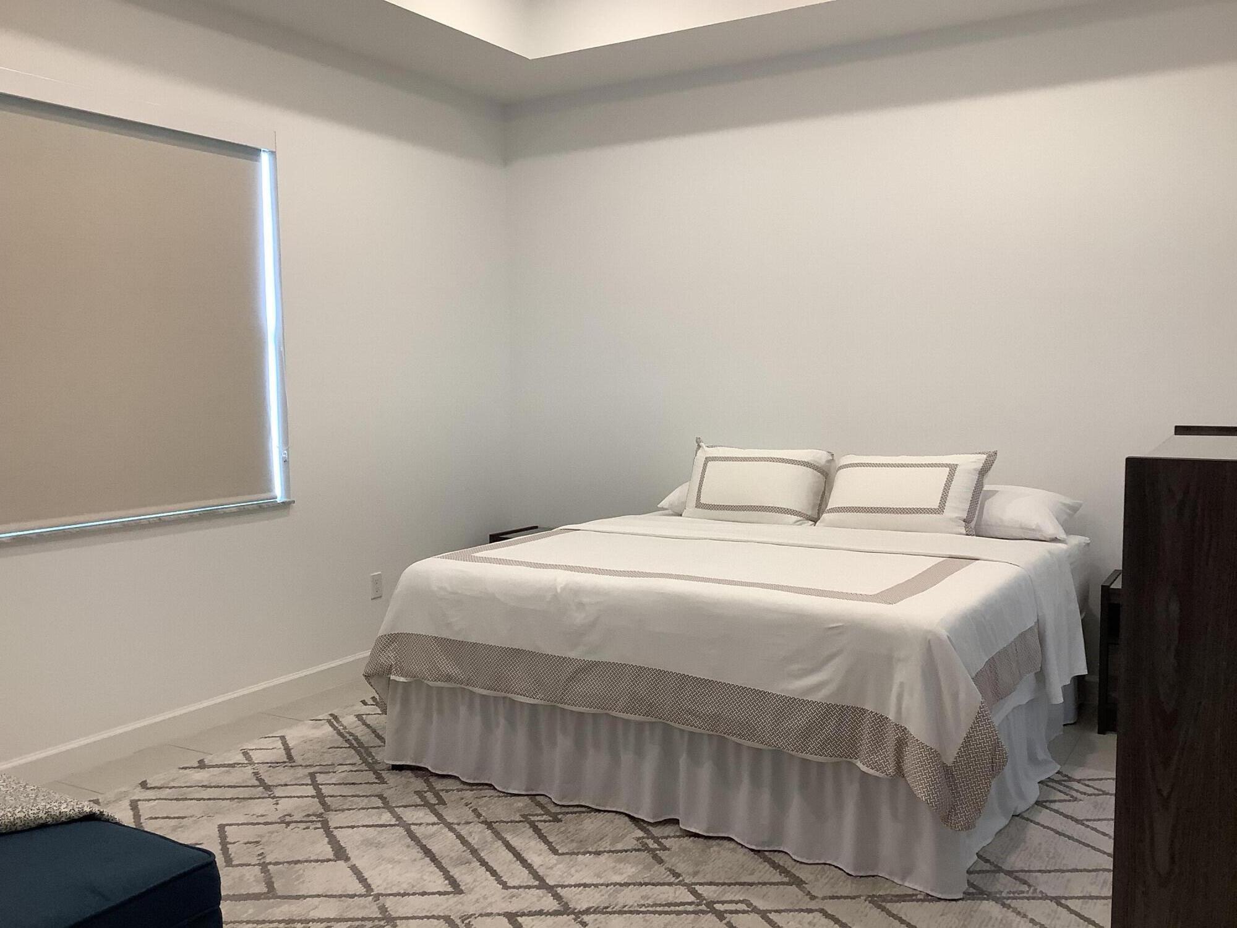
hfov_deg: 58.4
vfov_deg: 45.4
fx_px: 1108
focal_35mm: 31
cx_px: 618
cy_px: 464
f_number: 2.4
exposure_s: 1/50
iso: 80
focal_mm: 3.3
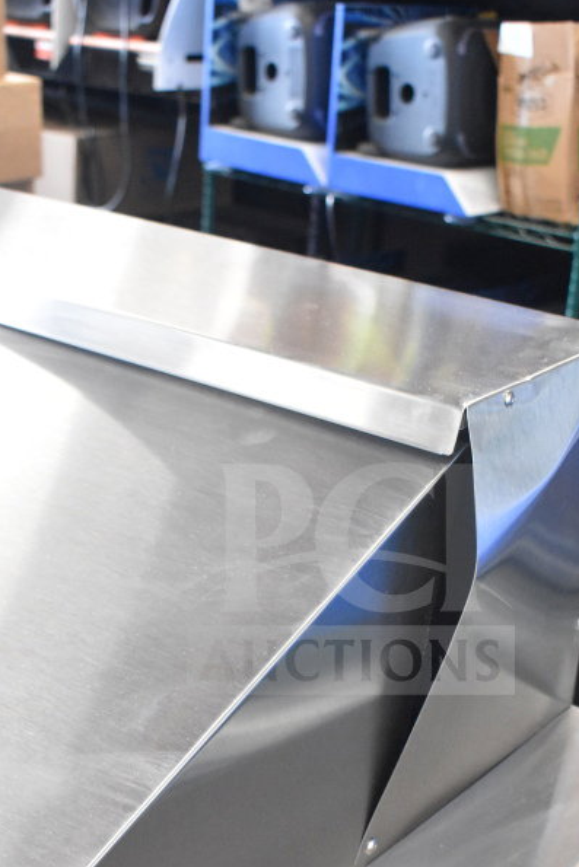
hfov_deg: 22.6
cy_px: 579
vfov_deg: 33.1
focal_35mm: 60
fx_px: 1447
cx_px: 350
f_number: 5.6
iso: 6400
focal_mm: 26
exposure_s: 1/125
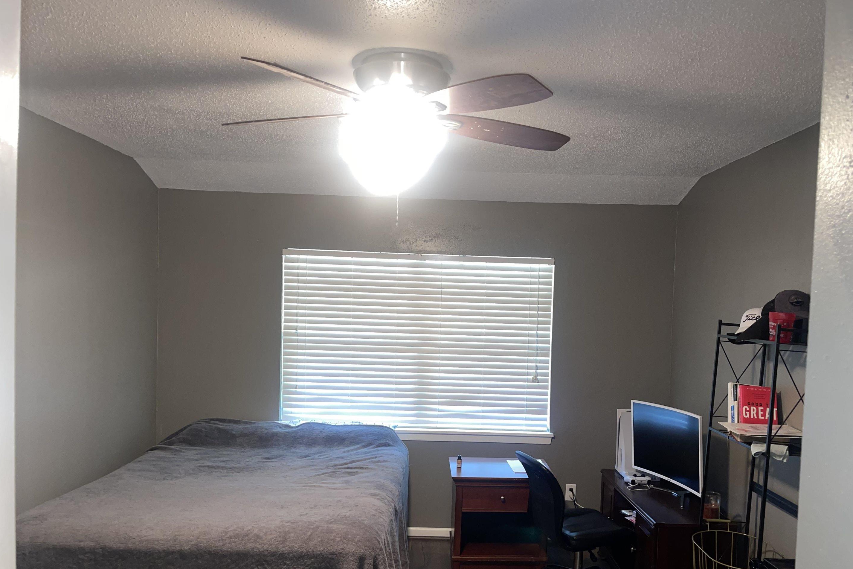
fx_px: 663
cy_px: 335
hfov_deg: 65.4
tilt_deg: -3.1
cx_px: 453
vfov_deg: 46.2
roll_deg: -1.5
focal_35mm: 28
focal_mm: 5.1
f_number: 1.6
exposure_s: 1/6
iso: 100
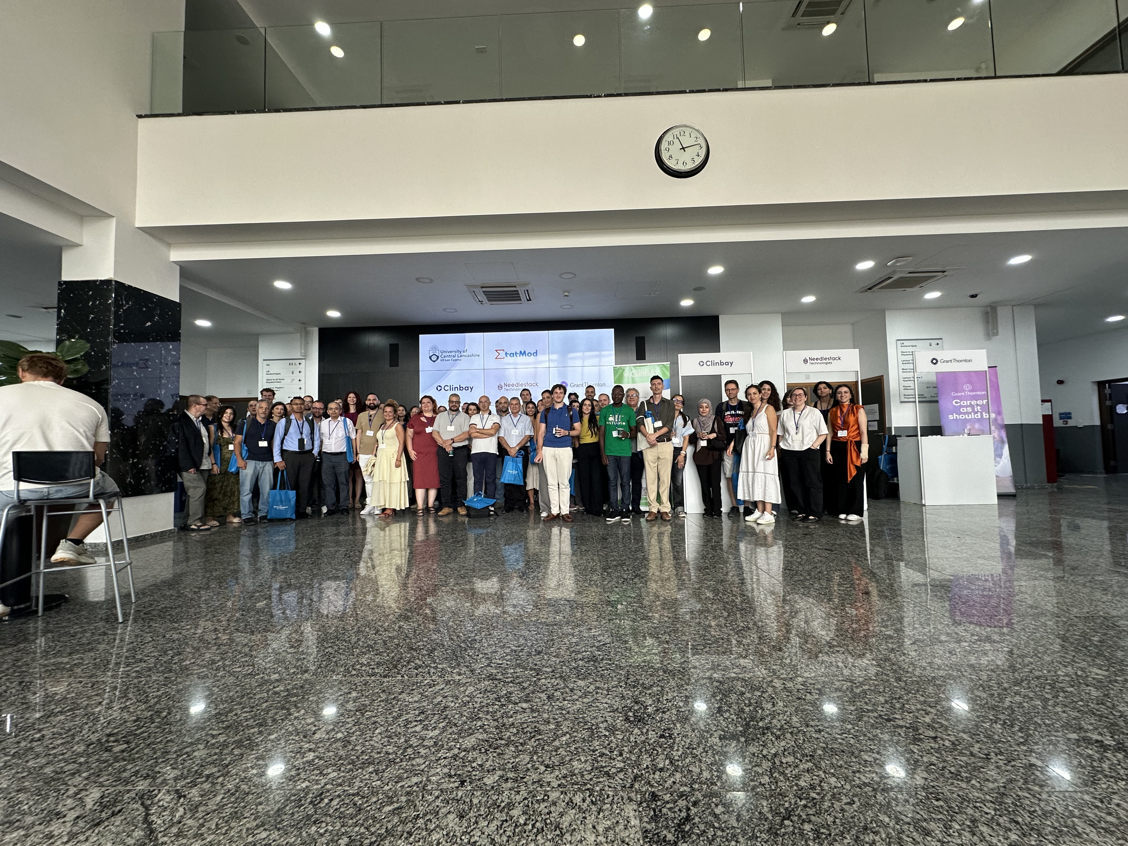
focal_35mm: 14
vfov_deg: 85.7
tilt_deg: +2.2
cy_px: 423
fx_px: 456
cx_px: 564
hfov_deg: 102.1
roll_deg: +0.8
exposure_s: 1/120
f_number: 2.2
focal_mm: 2.22
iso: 160
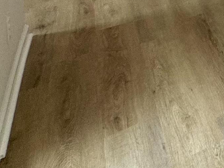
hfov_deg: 16.3
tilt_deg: -3.0
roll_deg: +0.3
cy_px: -181
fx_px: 414
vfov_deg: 16.5
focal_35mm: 64
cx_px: 511
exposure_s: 1/120
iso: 80
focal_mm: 2.22
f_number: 2.2
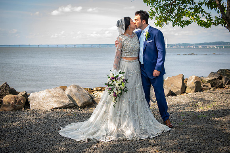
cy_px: 77
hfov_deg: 46.0
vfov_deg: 31.6
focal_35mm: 42
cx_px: 114
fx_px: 271
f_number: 2.8
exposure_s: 1/320
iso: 50
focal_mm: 40
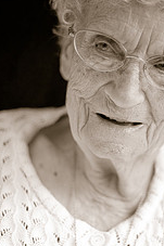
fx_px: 677
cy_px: 138
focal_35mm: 99
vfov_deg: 20.6
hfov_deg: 13.7
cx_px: 140
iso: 2000
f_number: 1.4
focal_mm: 50
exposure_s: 1/250
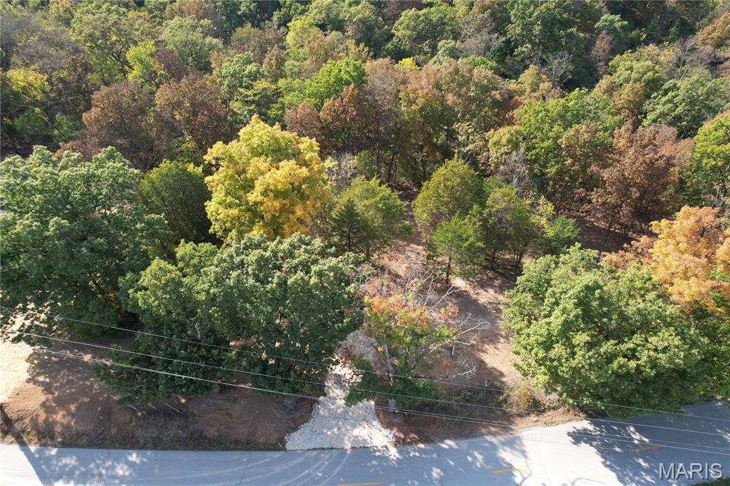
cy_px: 243
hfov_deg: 78.6
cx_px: 365
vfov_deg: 57.2
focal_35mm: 22
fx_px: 446
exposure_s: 1/400
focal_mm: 8.38
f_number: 2.8
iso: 100
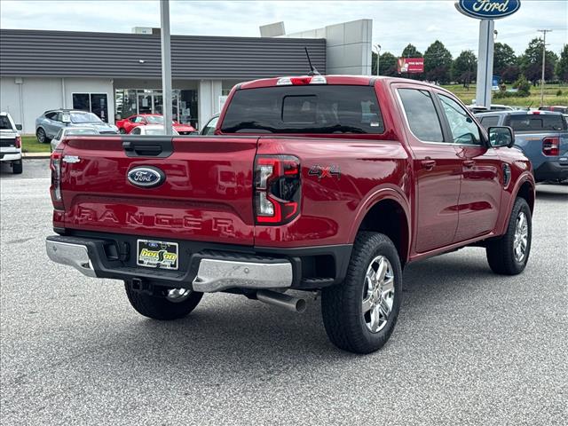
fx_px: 788
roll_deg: +2.1
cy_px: 213
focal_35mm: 48
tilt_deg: -5.0
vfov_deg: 30.3
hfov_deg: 39.7
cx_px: 284
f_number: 1.78
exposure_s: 1/1637
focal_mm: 6.76
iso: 64
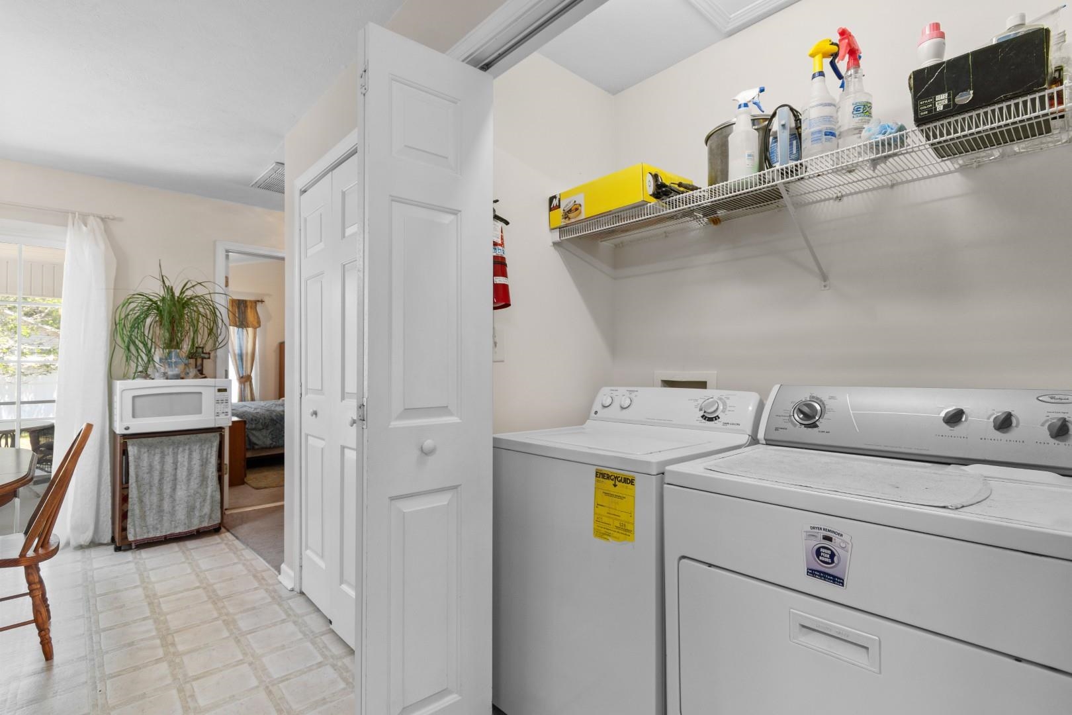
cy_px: 358
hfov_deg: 96.7
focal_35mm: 16
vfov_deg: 73.7
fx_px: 476
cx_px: 536
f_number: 4.8
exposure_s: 1/8
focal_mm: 11
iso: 100
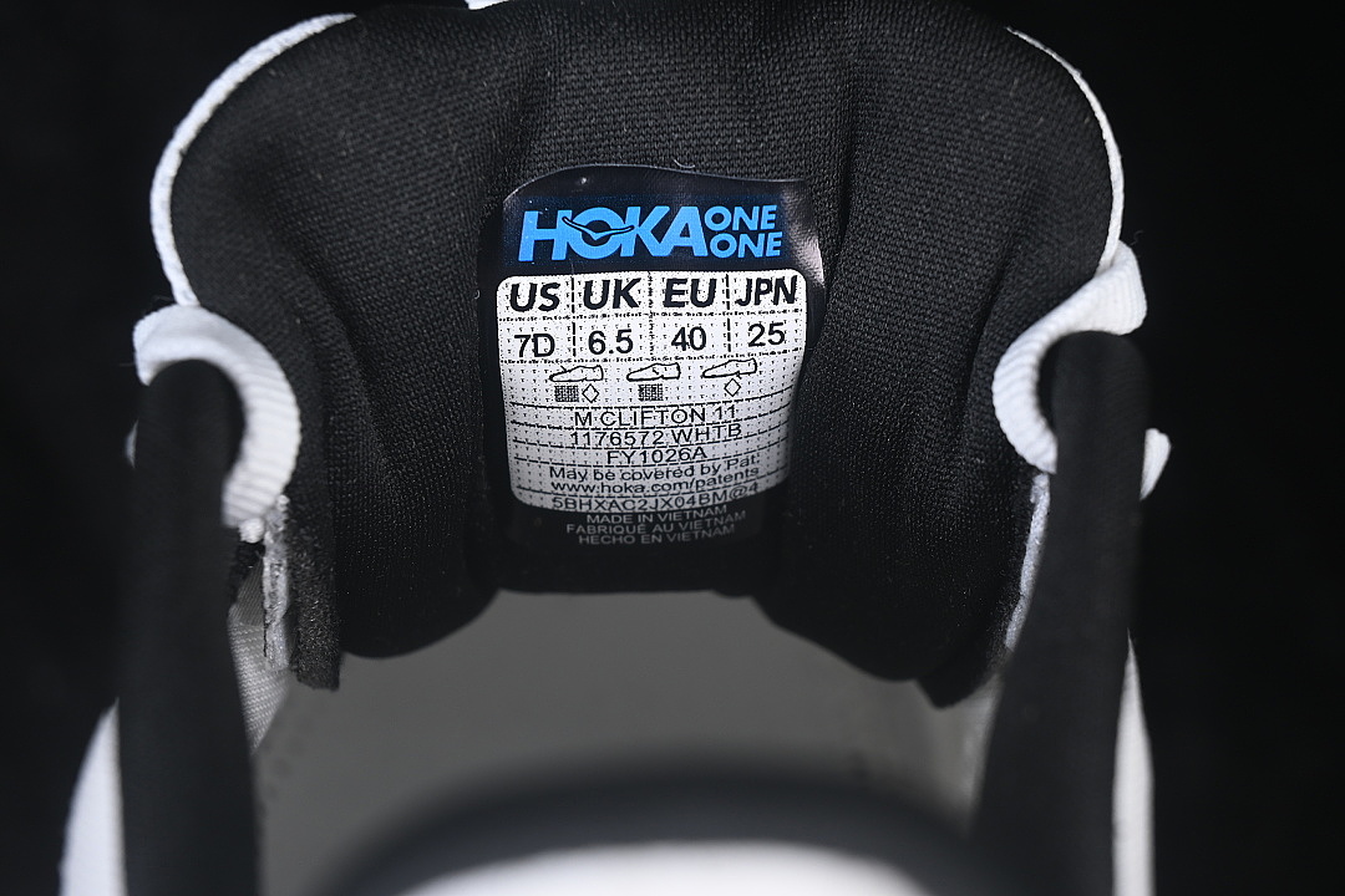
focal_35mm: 75
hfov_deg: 27.0
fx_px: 2802
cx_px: 672
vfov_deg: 18.2
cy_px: 448
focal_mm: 50
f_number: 7.1
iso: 160
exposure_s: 1/80
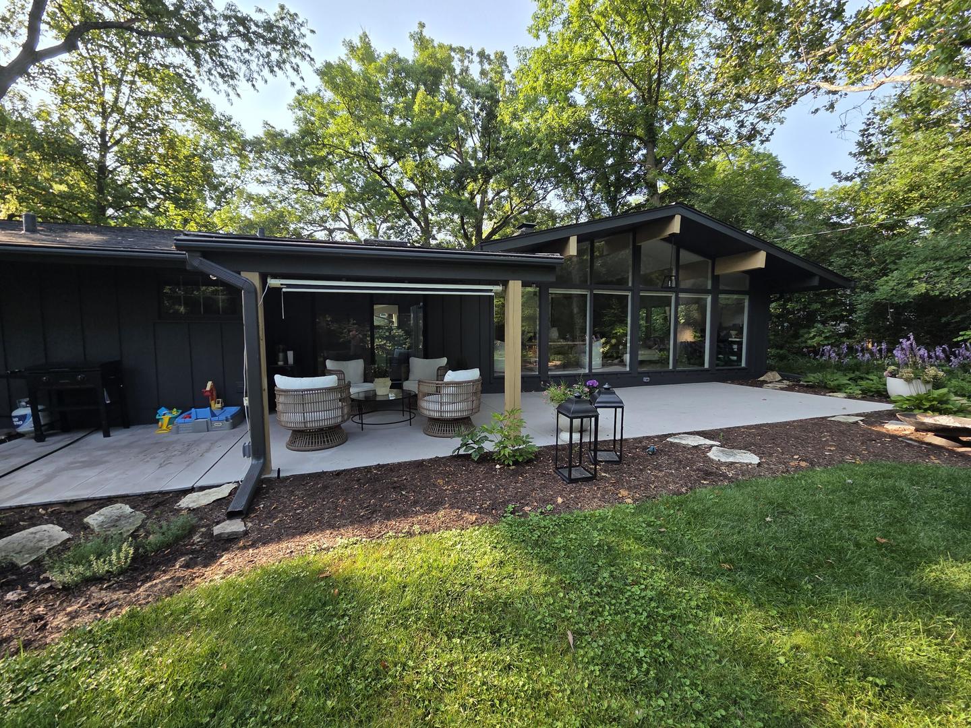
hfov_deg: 106.2
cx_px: 486
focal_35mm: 13
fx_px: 365
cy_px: 364
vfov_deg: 89.9
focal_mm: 2.2
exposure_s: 1/325
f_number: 2.2
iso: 50
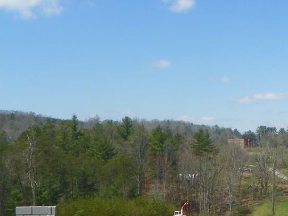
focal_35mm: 70
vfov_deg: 20.8
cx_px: 271
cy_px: 172
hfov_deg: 26.6
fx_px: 583
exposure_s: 1/320
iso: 64
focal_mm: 6.6
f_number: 5.6
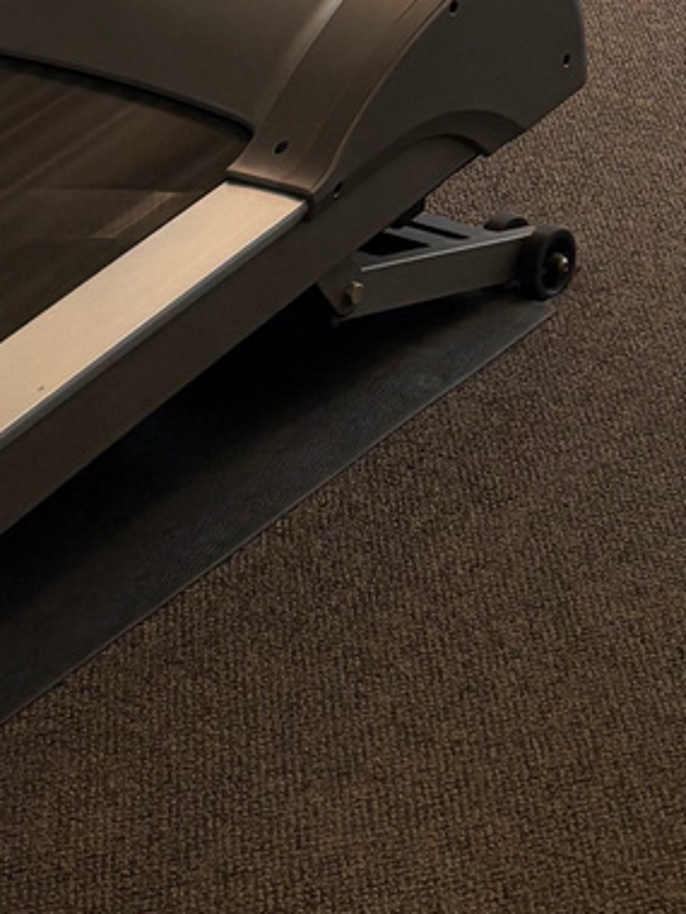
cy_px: -794
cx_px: 715
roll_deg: +0.7
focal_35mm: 105
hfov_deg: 13.9
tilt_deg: -6.2
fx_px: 2774
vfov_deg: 15.7
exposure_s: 1/60
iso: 125
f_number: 1.6
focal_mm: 5.96
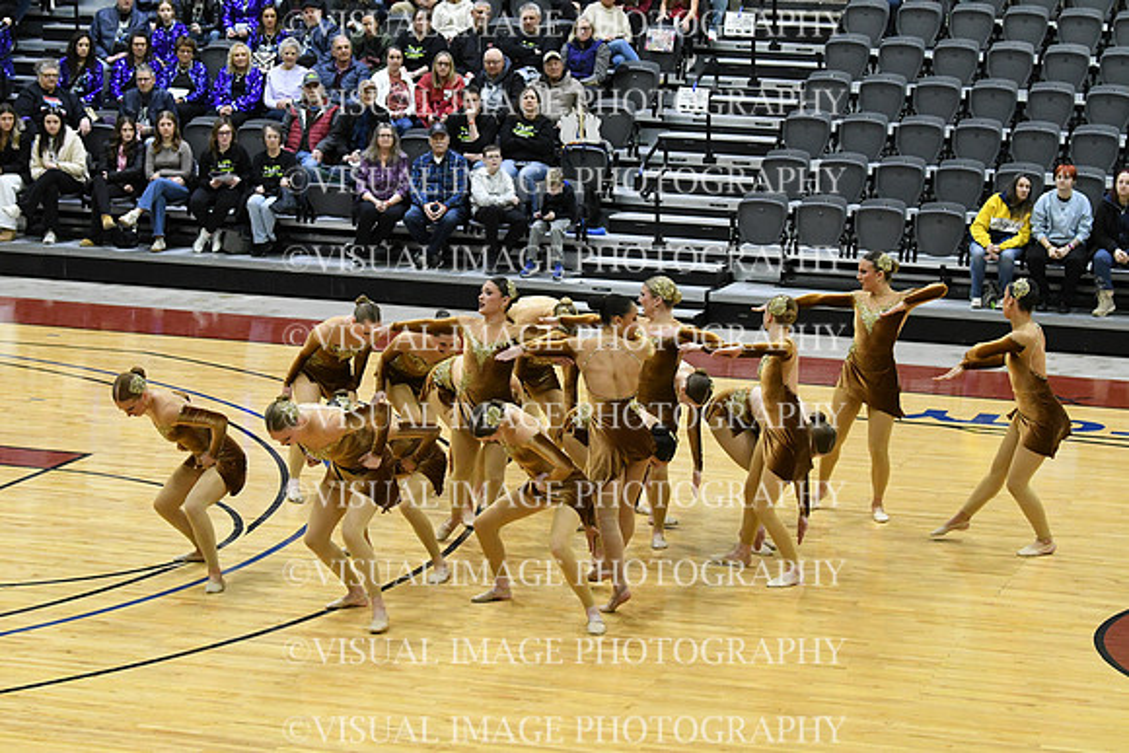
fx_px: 3294
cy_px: 376
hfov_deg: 19.5
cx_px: 564
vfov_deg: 13.0
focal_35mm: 105
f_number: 4
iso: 5000
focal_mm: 70
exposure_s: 1/400
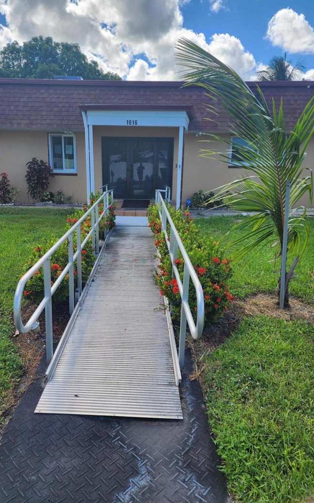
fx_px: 342
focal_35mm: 25
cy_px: 246
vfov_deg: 72.5
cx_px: 143
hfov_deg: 49.2
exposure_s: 1/726
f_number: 1.8
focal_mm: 6.4
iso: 12
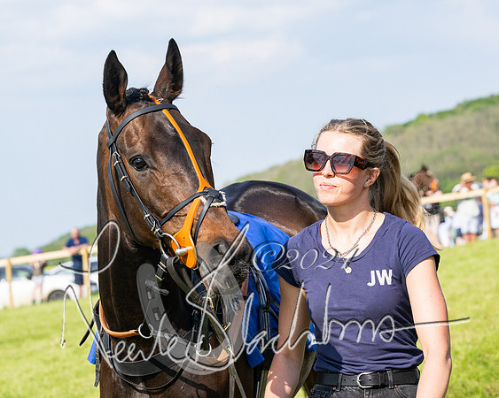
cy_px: 170
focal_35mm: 144
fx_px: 2133
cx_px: 244
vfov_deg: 10.7
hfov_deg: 13.3
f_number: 5
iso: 400
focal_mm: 74
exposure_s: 1/2000
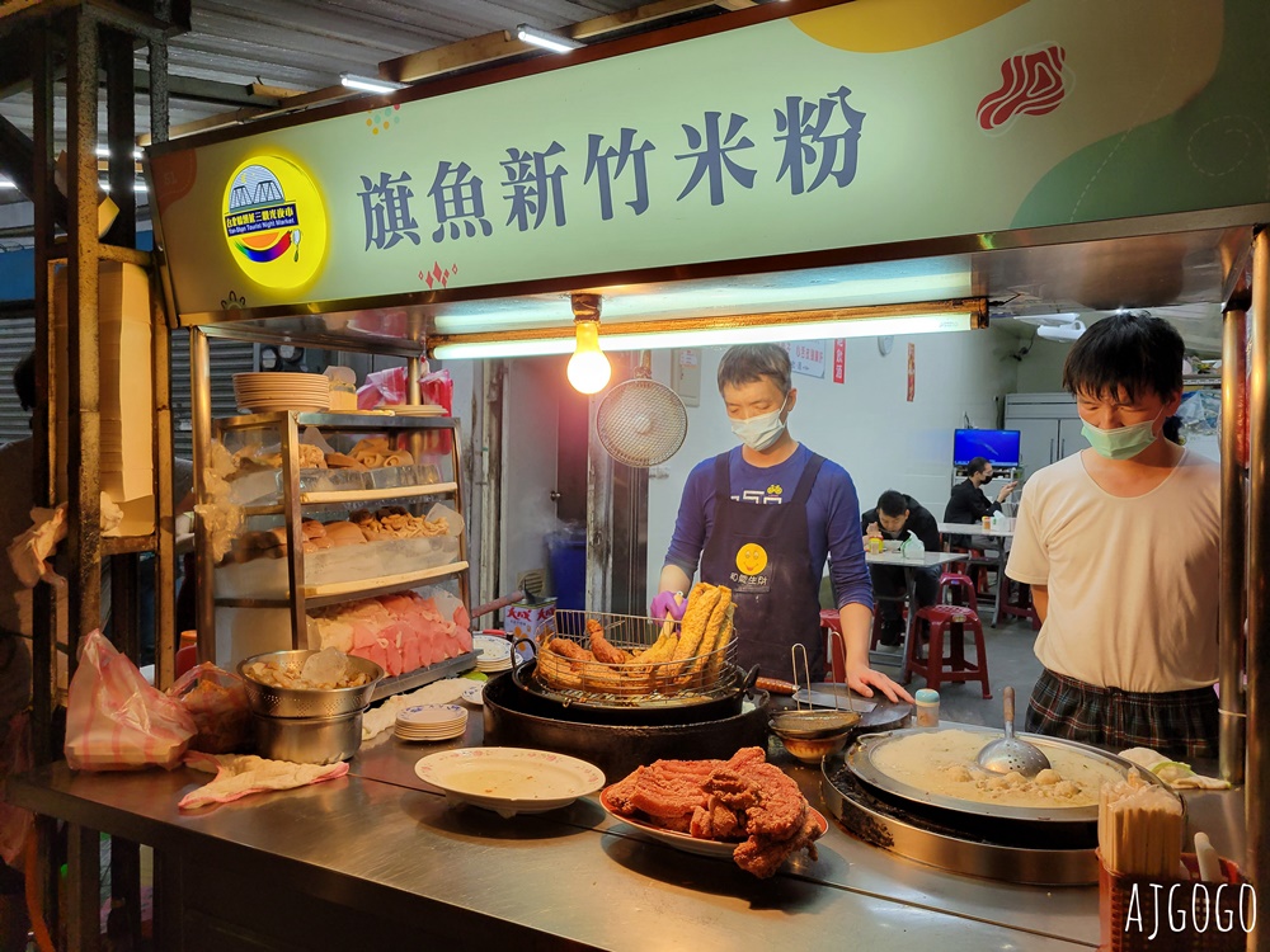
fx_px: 954
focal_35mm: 26
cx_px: 635
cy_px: 476
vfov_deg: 53.1
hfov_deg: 67.3
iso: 125
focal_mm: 5.4
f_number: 1.8
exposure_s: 1/120
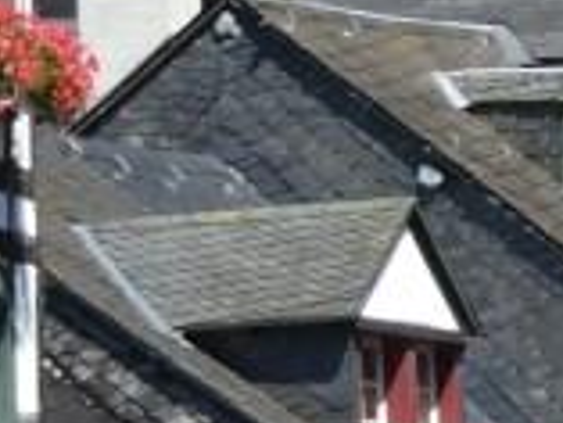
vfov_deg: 2.5
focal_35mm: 586
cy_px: 986
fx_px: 9538
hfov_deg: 3.4
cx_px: 201
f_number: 4.9
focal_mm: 16.1
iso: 80
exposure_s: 1/320
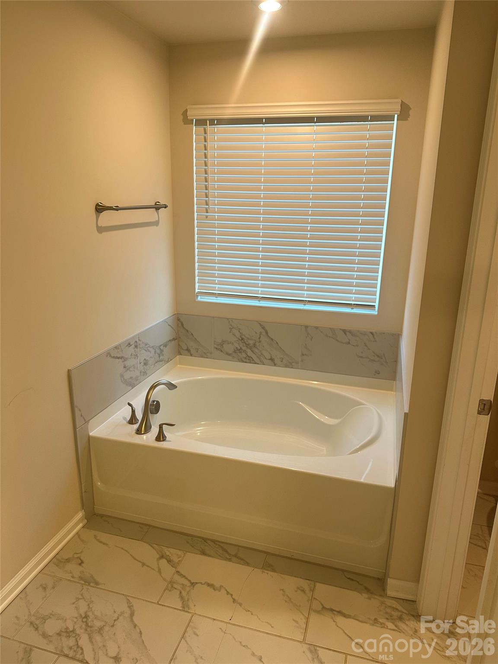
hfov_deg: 56.8
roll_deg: -1.4
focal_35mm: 24
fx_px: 460
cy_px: 332
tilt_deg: -14.3
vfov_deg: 71.6
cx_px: 249
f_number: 1.78
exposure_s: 1/120
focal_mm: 6.86
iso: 200
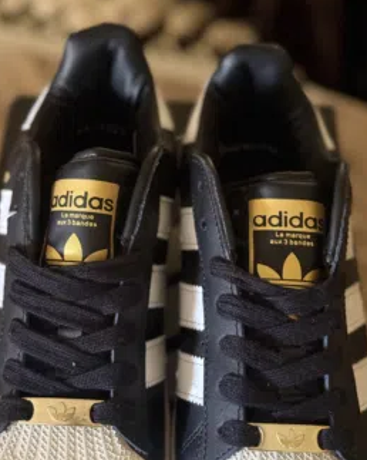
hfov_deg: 26.2
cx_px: 178
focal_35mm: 58
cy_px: 244
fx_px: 788
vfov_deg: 32.5
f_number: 1.78
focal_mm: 6.76
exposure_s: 1/18
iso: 640
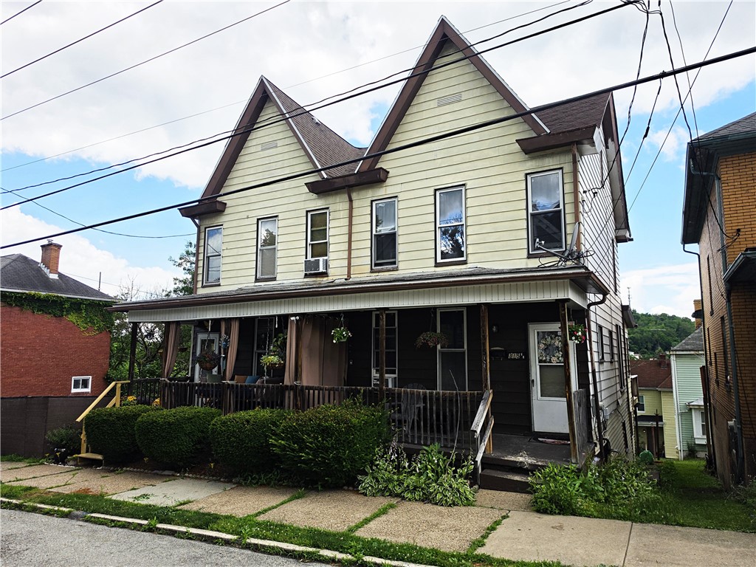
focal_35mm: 23
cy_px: 284
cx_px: 378
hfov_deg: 73.9
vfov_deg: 58.9
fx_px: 502
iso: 64
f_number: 1.4
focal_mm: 6.5
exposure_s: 1/6571
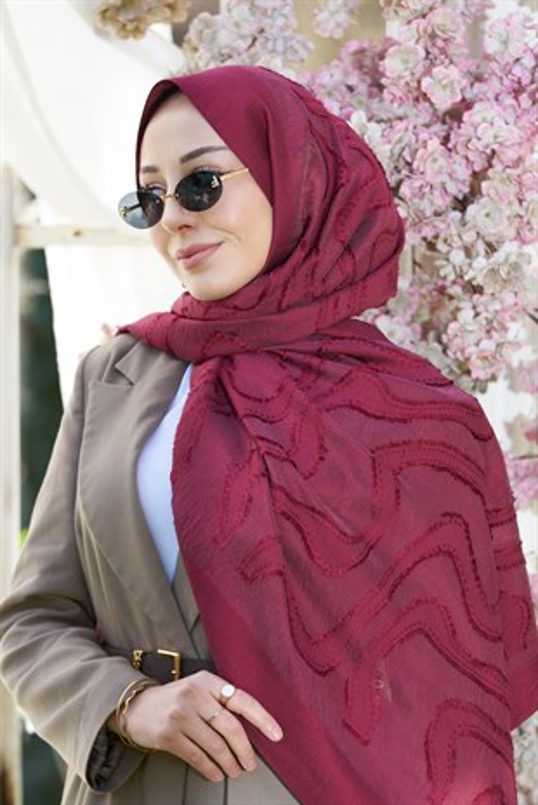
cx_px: 269
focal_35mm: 102
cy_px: 402
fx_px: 2283
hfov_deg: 13.4
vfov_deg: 20.0
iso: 200
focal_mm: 102
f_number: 4
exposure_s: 1/320
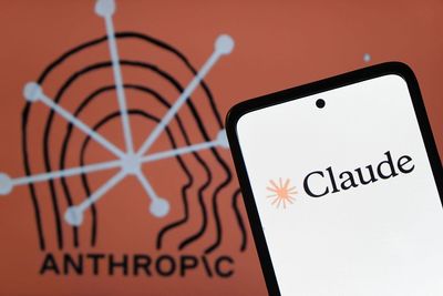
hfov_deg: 27.0
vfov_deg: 18.2
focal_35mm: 75
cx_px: 222
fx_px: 923
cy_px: 148
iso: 800
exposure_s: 1/80
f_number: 7.1
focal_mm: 50
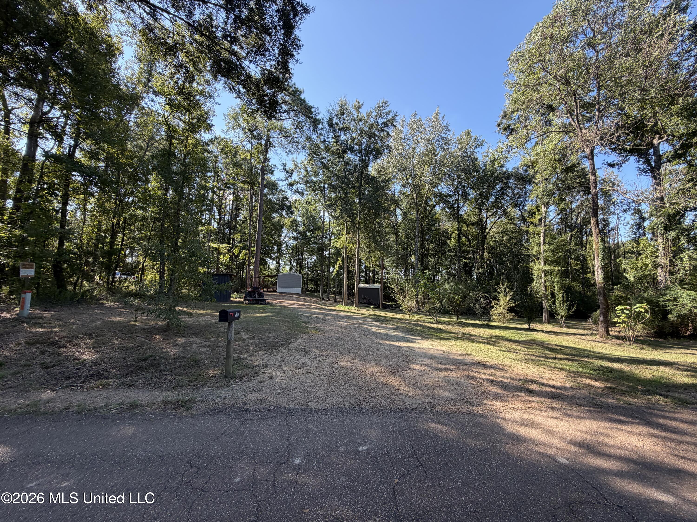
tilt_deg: +9.3
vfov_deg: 85.7
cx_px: 348
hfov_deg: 102.1
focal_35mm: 14
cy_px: 261
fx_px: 282
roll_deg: -1.0
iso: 50
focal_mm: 2.22
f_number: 2.2
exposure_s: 1/274
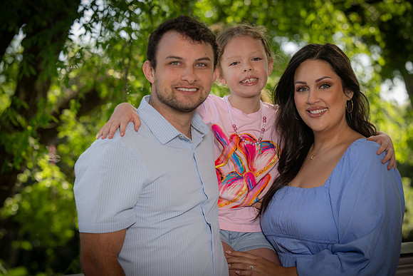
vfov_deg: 14.1
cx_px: 206
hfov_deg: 21.0
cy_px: 138
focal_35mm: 97
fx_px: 1113
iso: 100
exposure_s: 1/160
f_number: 4.5
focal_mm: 97
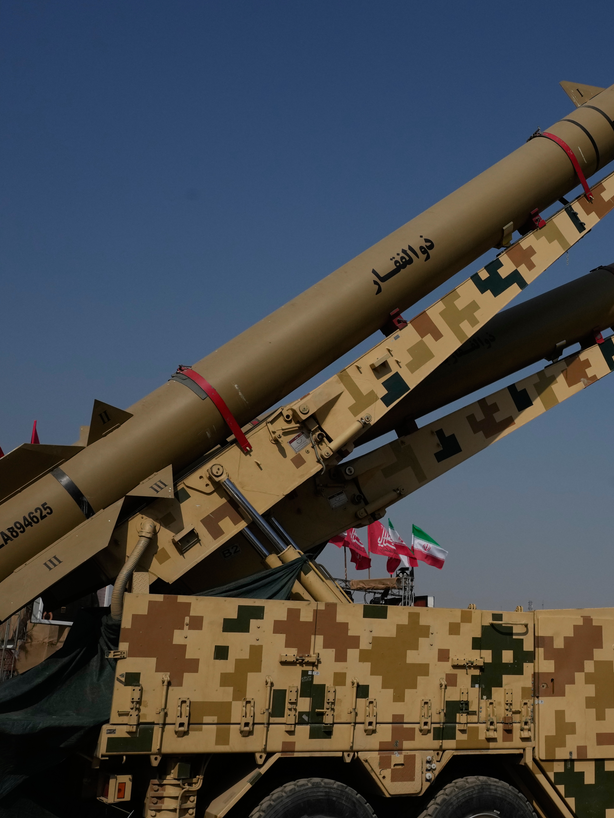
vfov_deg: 42.9
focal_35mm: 44
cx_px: 524
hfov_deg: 31.7
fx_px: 1041
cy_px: 403
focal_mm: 30
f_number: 10
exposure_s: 1/5000
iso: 1000
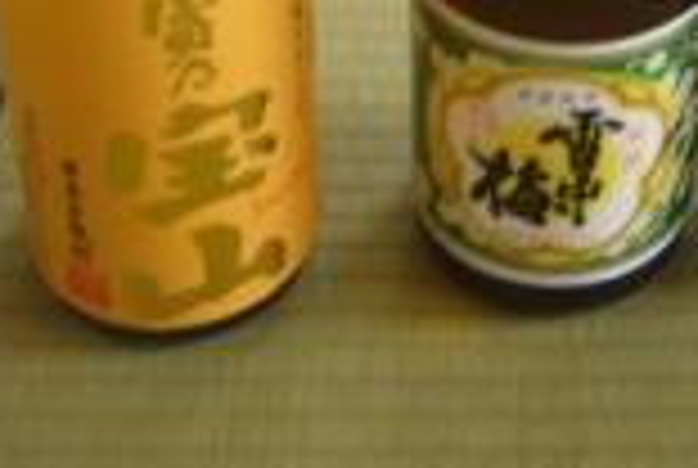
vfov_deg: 15.0
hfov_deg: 23.9
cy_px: -256
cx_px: 518
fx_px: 1632
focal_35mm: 84
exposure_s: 1/15
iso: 100
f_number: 2.8
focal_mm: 4.6
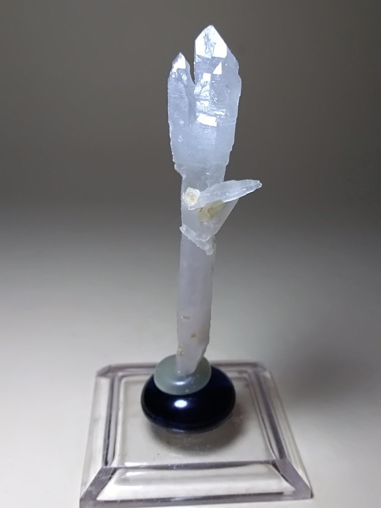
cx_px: 190
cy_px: 254
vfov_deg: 67.3
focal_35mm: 26
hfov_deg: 53.1
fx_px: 382
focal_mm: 3.54
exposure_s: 1/30
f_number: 2
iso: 368
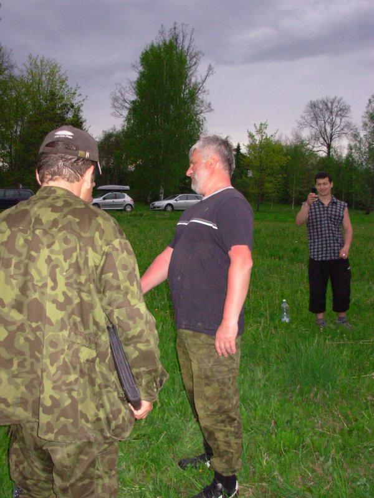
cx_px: 187
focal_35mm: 38
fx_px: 547
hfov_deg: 37.7
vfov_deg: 49.0
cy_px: 249
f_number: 2.9
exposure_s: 1/128
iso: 200
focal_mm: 6.3
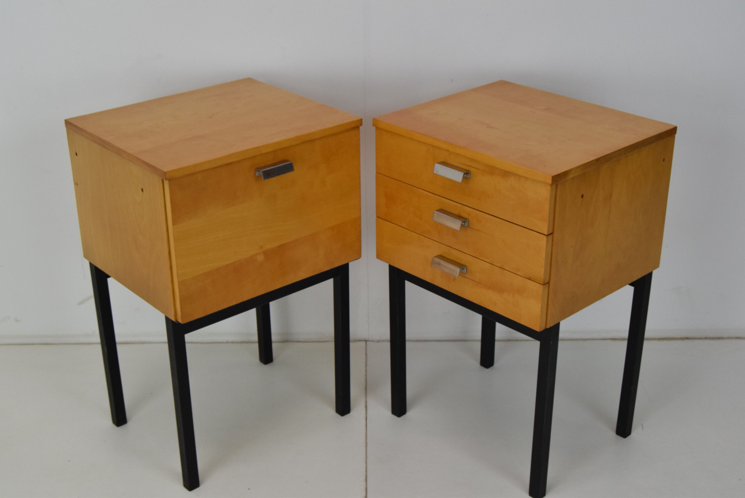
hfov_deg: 38.9
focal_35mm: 51
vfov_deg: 26.5
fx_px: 1056
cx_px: 372
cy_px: 249
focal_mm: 34
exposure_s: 1/250
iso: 1600
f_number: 8
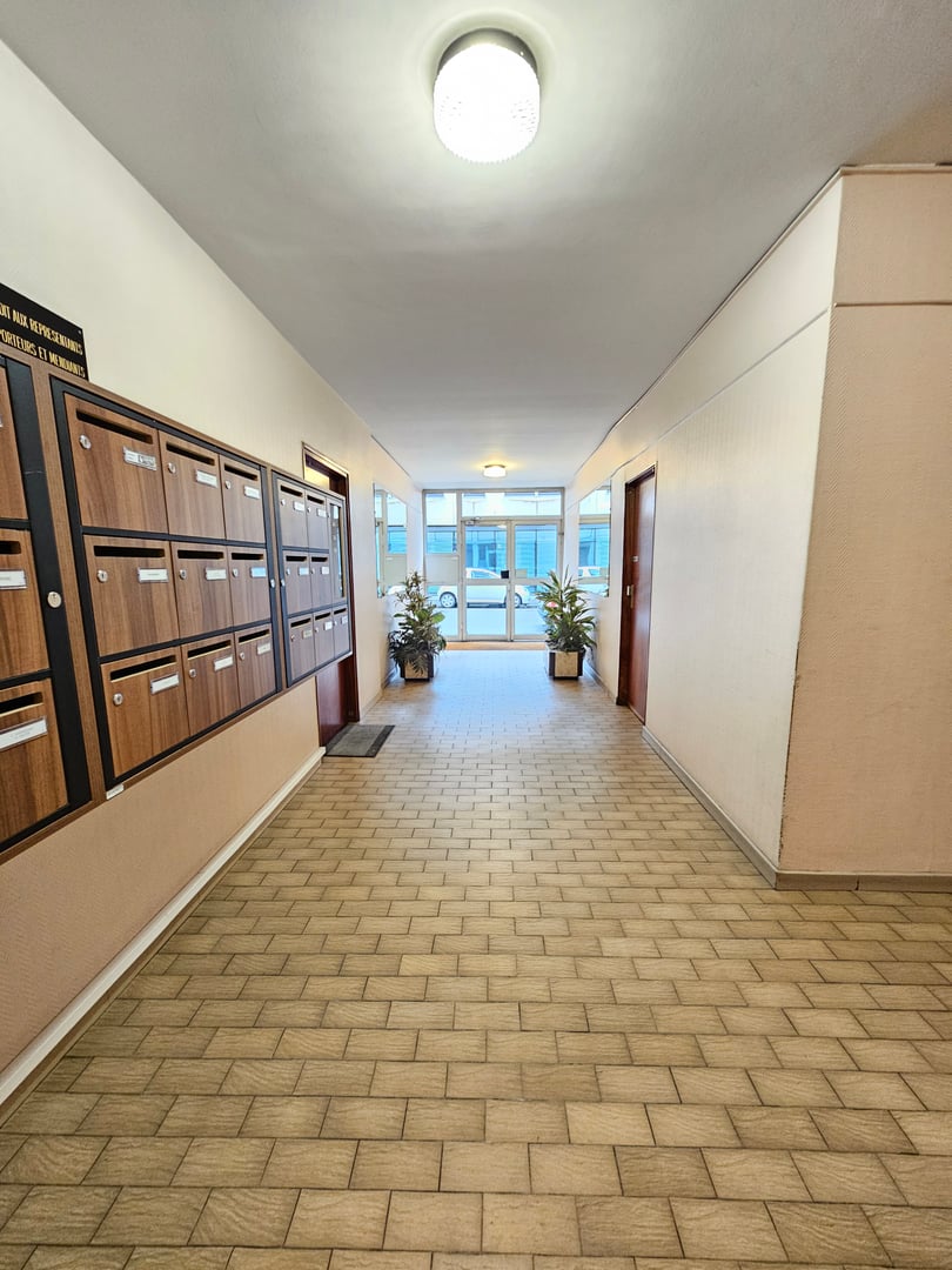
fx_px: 477
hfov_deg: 89.9
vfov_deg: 106.2
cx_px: 476
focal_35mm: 13
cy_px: 635
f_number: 2.2
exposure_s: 1/33.3
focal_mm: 2.2
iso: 500
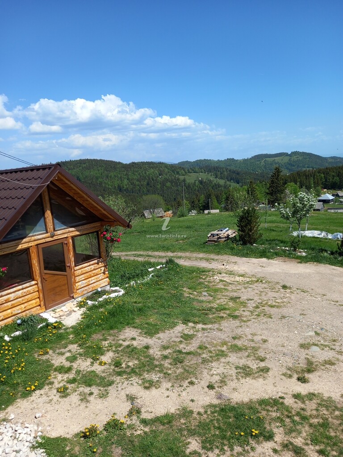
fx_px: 330
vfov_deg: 69.4
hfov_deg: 54.9
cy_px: 228
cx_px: 172
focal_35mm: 25
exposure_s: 1/803
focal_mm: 4.6
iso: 25
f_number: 2
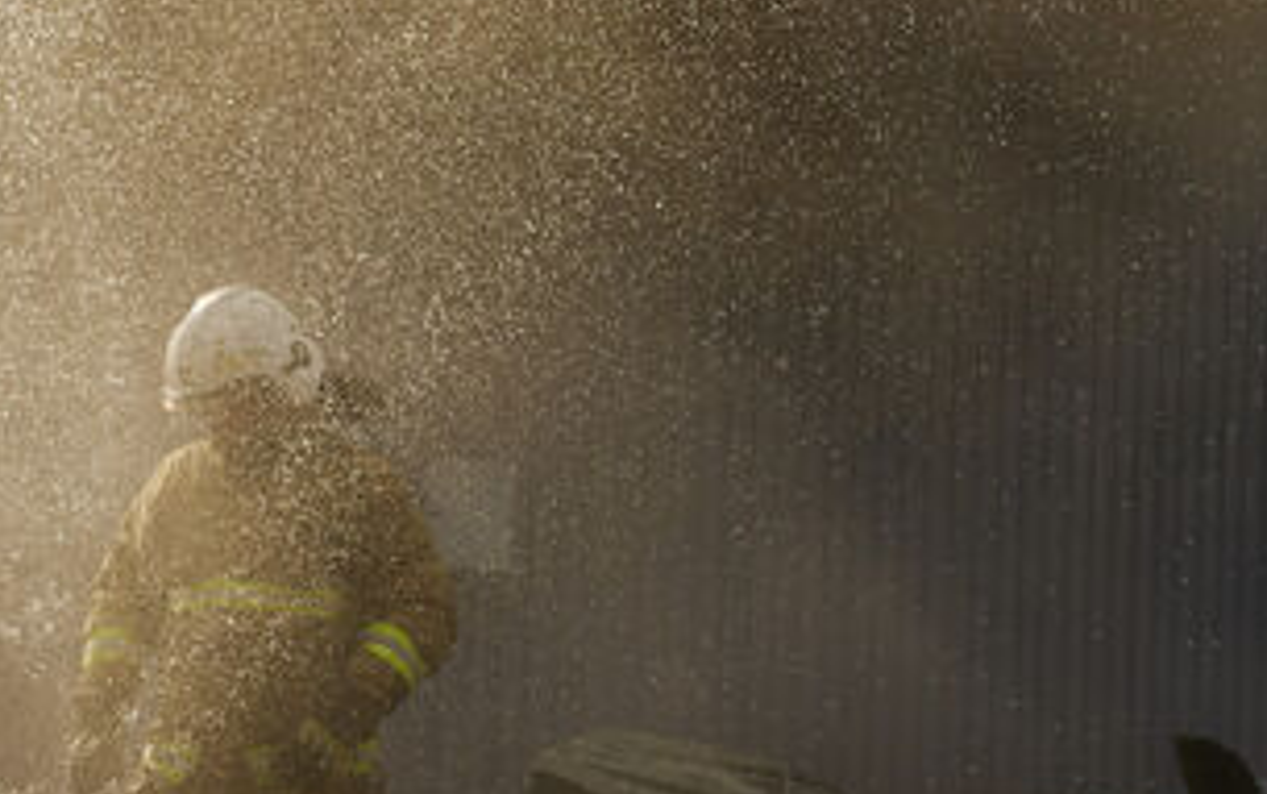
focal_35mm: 109
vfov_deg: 12.0
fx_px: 3766
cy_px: 339
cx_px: 199
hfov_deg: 18.9
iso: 500
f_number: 6.3
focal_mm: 35
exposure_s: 1/4000
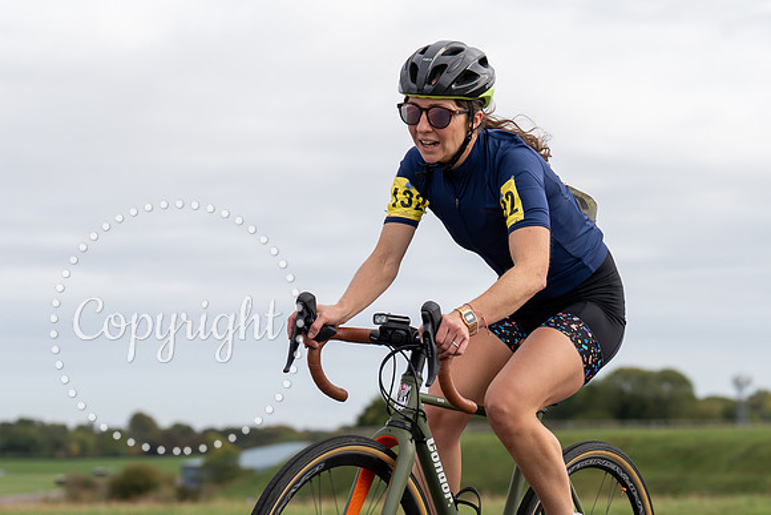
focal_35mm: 124
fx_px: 2657
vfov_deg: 11.0
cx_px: 457
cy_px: 353
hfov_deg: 16.5
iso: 125
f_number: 3.5
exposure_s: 1/800
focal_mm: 70
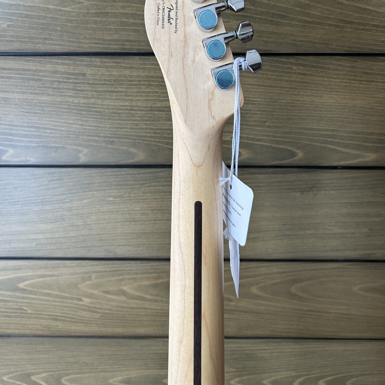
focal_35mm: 31
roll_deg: +0.3
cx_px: 194
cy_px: 139
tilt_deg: -20.0
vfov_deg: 51.9
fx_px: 390
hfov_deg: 52.5
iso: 125
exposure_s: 1/96
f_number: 1.5
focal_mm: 5.7
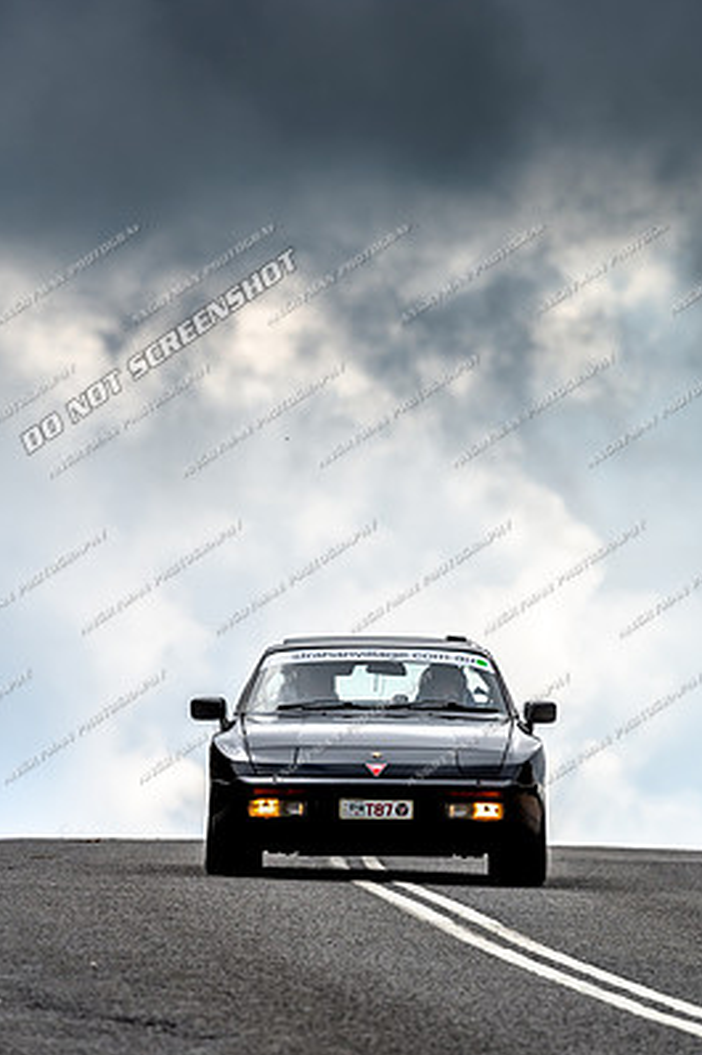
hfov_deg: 4.4
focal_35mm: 314
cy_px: 506
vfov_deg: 6.6
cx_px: 389
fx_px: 9192
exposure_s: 1/1600
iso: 200
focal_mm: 185
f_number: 4
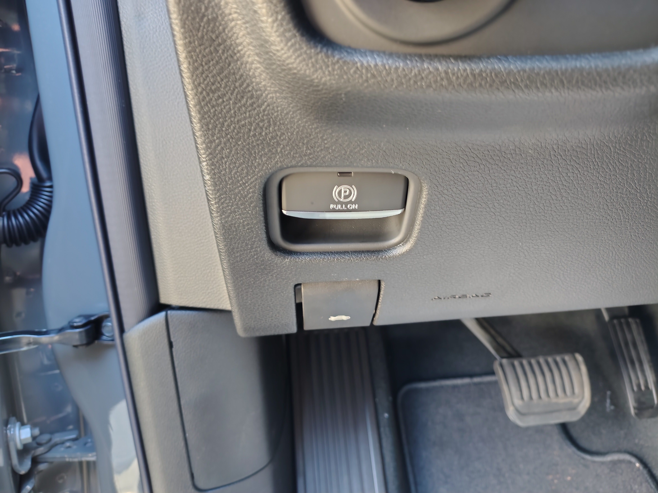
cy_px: 246
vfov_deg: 56.8
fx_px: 456
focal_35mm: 24
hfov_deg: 71.6
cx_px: 329
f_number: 1.8
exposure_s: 1/12.5
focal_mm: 5.56
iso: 280
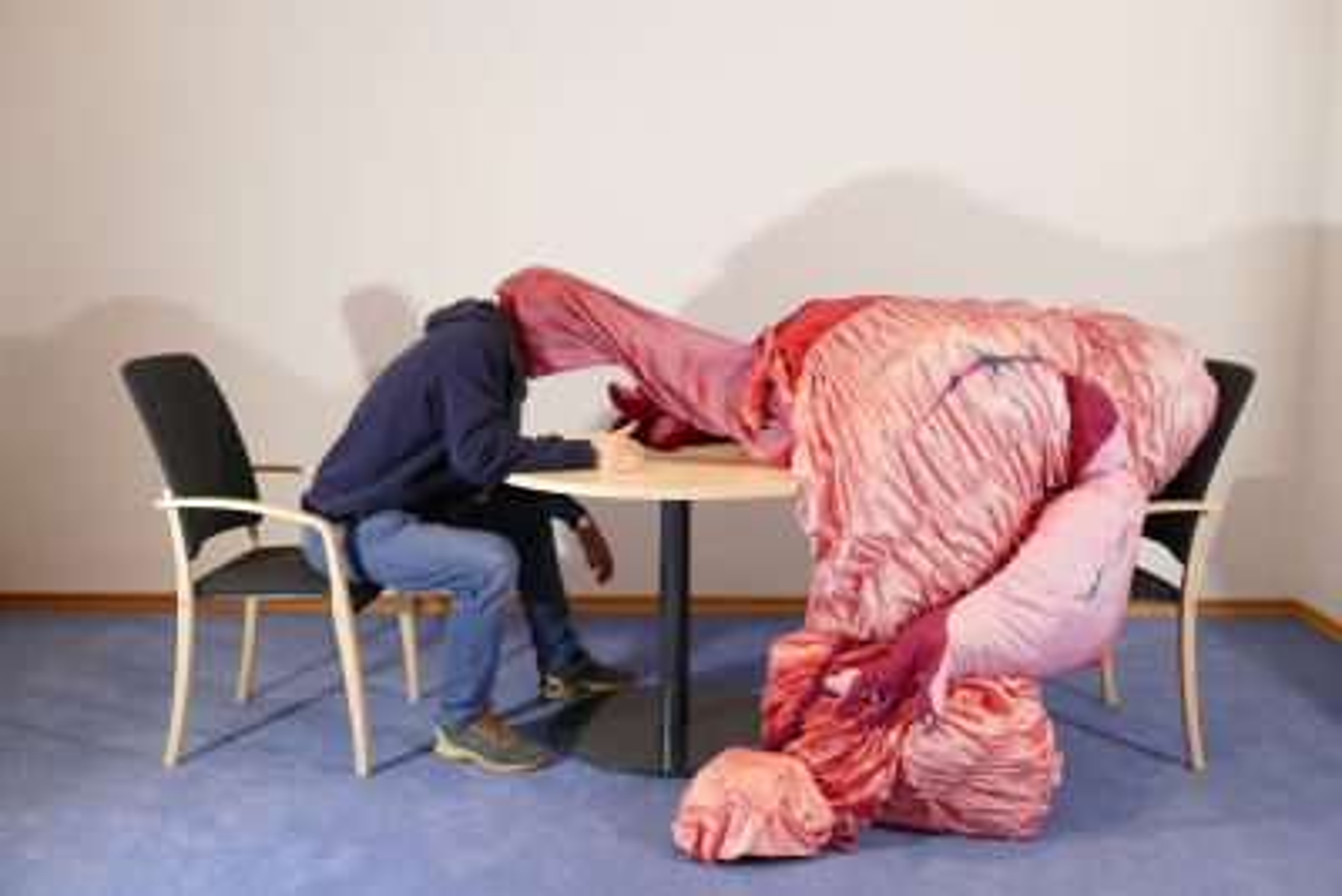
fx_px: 1268
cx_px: 671
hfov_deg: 55.8
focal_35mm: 34
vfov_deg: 38.9
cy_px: 448
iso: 400
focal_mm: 12.38
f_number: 3.1
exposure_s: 1/80
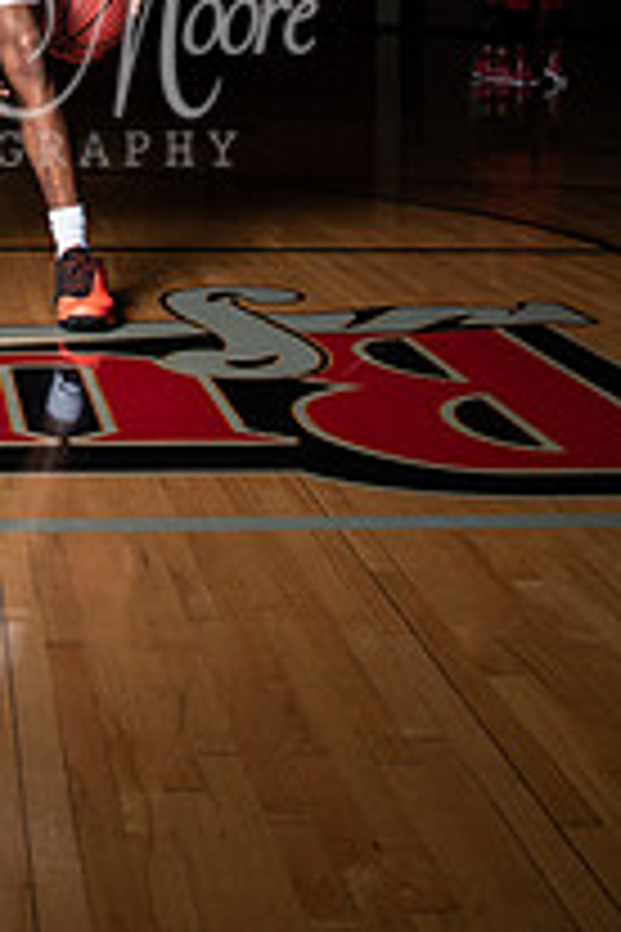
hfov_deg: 21.1
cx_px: 50
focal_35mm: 63
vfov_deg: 29.2
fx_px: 1630
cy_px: -59
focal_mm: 29
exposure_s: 1/200
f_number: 14
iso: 320
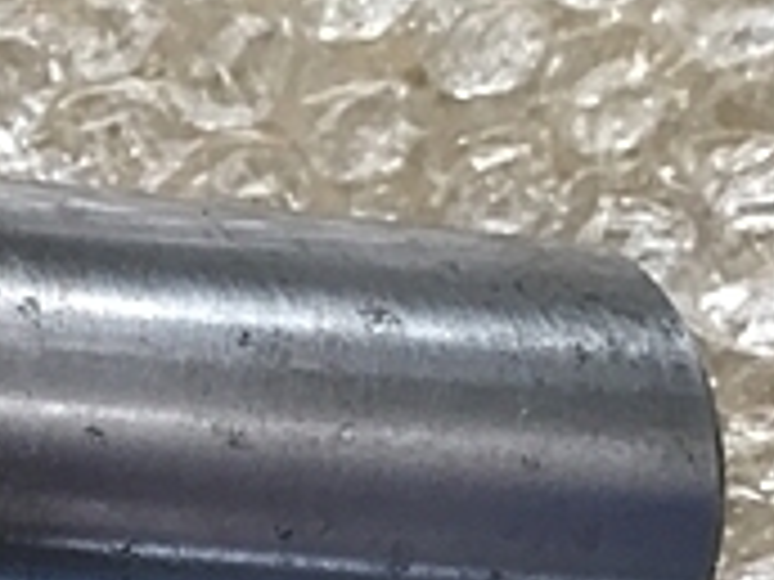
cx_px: -256
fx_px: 2415
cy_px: 369
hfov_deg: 17.0
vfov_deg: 13.7
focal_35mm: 108
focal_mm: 4.15
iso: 32
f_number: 2.2
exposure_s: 1/30
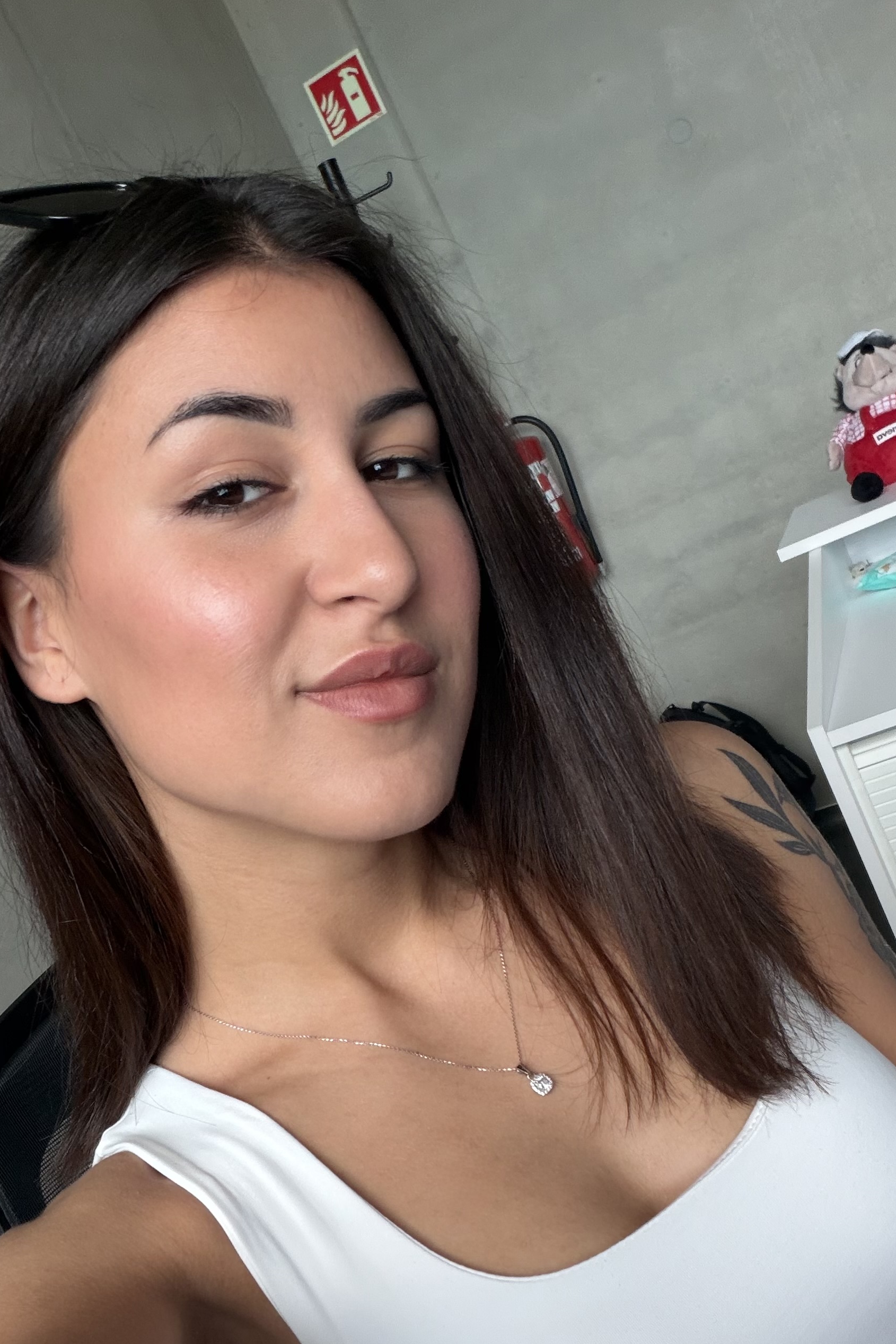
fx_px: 1419
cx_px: 407
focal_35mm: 38
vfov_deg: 50.3
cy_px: 814
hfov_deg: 35.0
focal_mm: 2.71
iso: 80
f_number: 1.9
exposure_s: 1/92
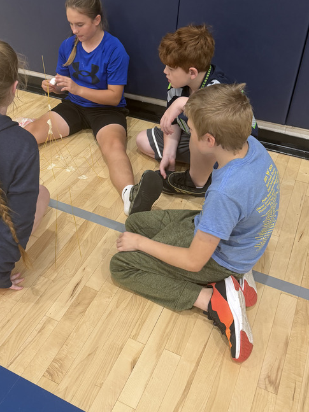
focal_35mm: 38
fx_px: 452
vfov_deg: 48.6
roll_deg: +0.6
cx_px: 95
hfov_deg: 37.2
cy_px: 157
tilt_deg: -35.5
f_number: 1.78
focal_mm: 6.76
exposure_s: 1/120
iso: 160
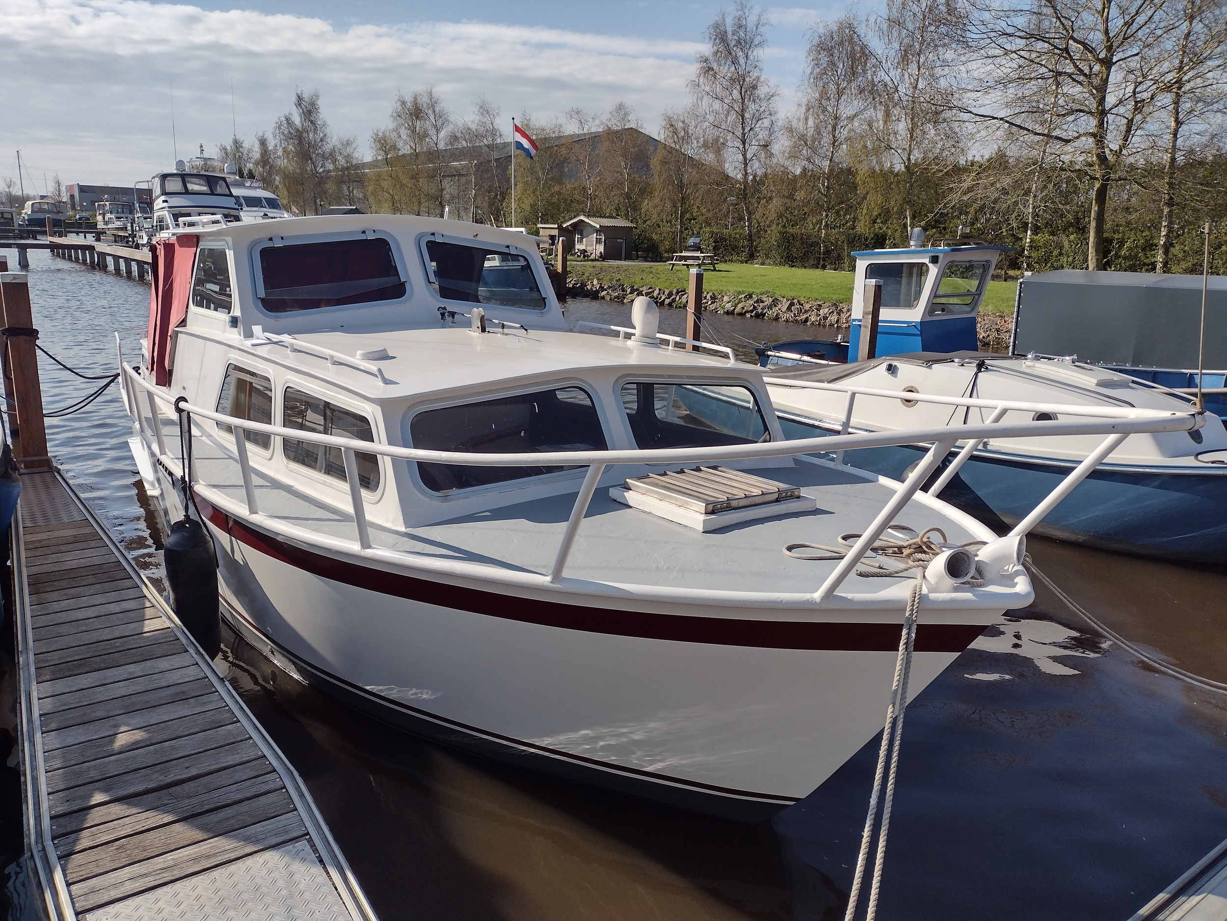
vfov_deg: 51.4
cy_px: 460
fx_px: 957
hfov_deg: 65.3
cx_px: 614
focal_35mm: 27
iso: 100
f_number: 1.7
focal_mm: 4.71
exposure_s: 1/3011
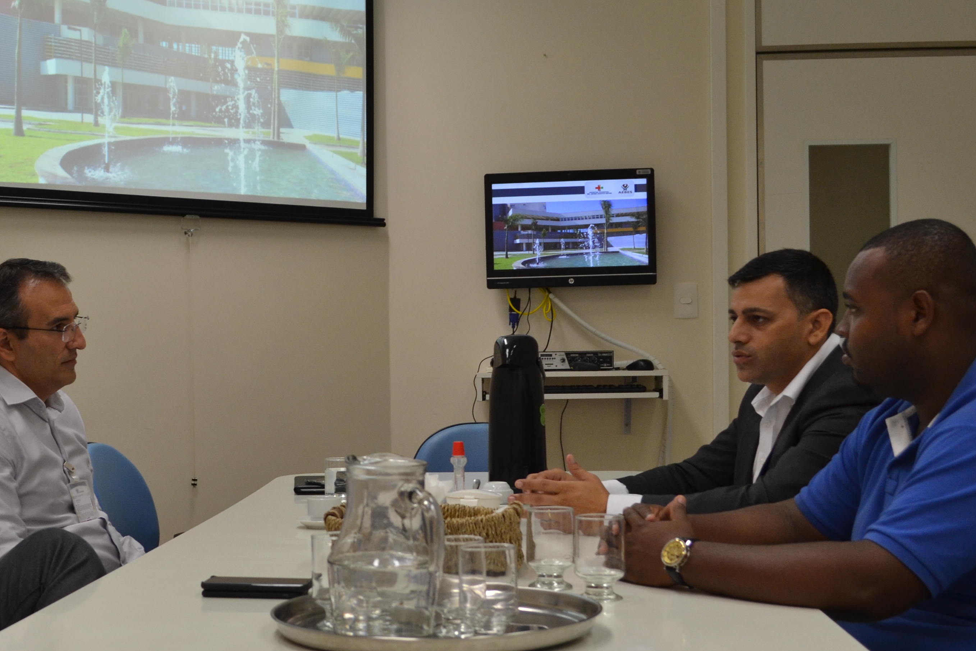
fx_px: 1518
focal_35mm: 56
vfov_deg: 24.1
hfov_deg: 35.3
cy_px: 394
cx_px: 322
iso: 400
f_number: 5
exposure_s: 1/100
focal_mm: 22
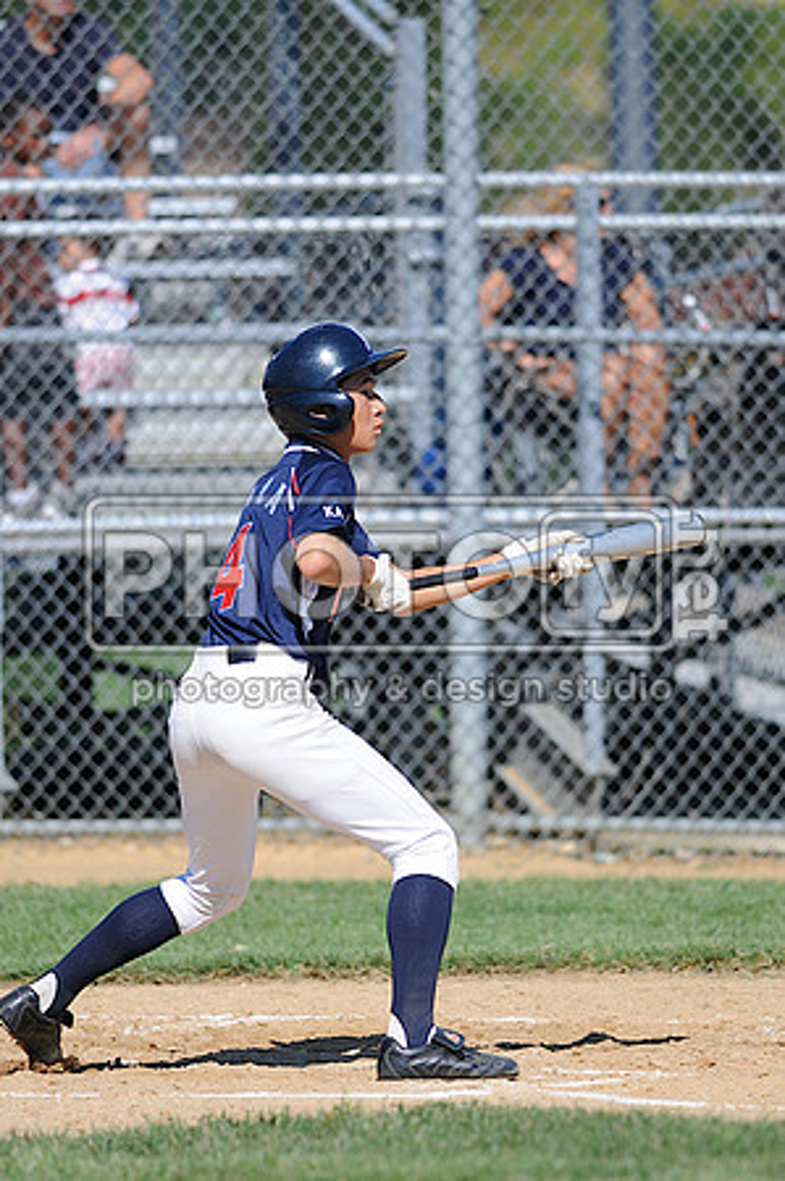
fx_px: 14752
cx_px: 392
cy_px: 590
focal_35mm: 450
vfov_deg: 4.6
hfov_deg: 3.0
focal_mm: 300
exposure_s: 1/2000
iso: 200
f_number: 4
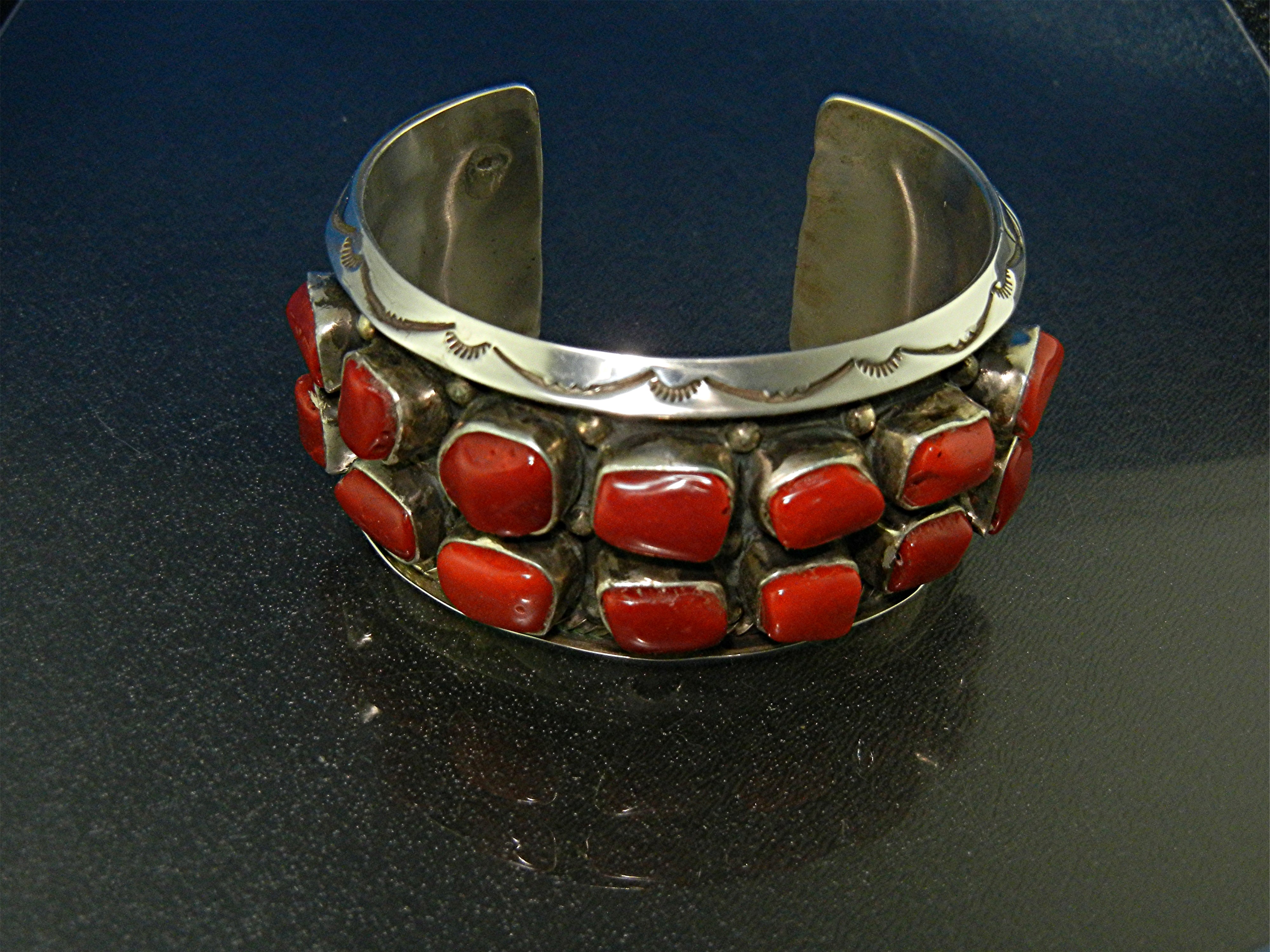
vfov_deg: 32.2
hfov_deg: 42.1
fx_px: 1651
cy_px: 476
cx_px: 635
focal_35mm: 45
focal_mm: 8.1
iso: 591
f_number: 7.6
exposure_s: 1/30
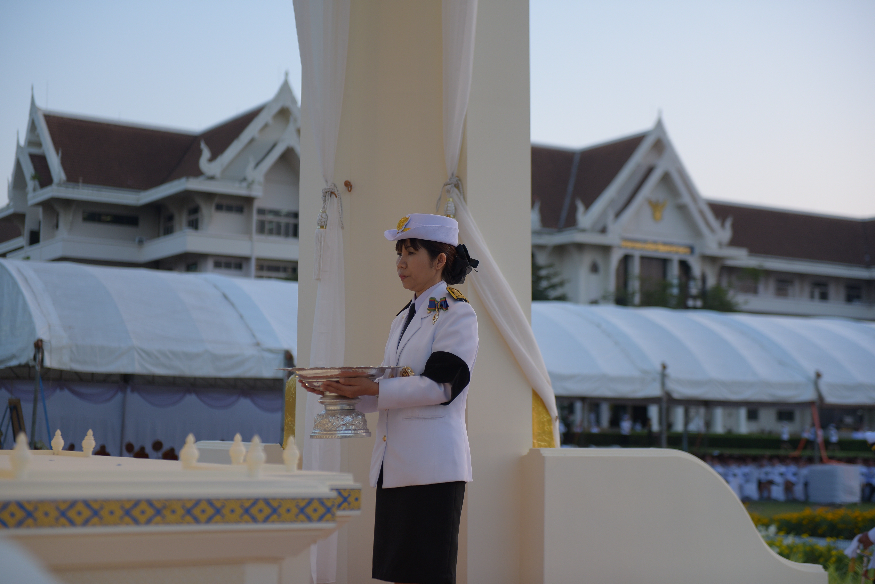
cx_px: 438
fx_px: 1459
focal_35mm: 60
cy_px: 292
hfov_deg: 33.4
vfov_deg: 22.6
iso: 320
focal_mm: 60
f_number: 2.8
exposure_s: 1/500
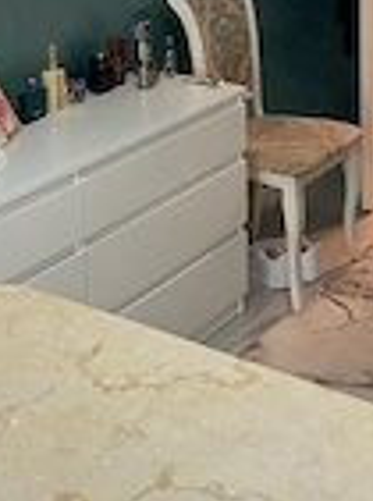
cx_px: 284
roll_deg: +0.6
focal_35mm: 74
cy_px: -64
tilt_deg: -6.7
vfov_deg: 24.4
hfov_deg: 19.7
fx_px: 1068
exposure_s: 1/50
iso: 200
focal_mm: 4.2
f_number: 1.6
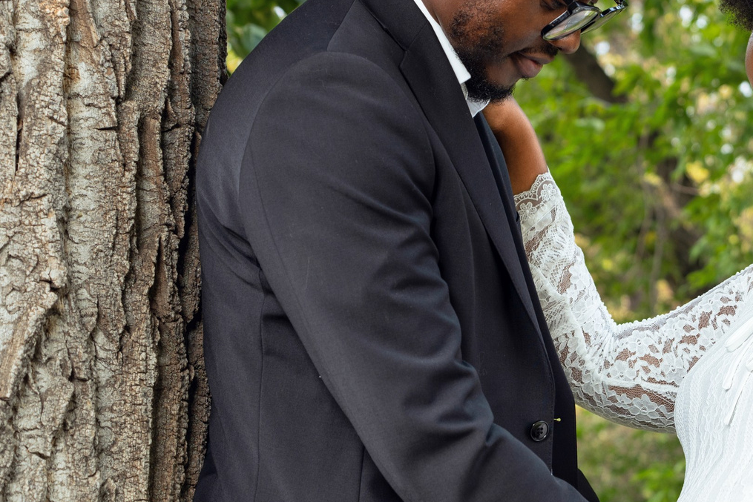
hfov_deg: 18.0
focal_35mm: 111
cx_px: 735
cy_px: 333
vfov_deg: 12.3
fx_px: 2322
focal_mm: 44
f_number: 4
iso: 100
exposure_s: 1/125
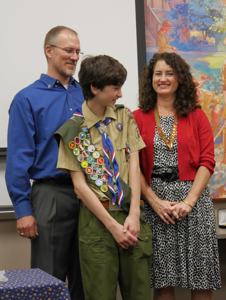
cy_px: 150
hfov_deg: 16.1
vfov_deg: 21.3
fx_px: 800
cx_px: 113
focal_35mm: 92
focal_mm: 46
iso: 2500
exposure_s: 1/100
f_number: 4.9
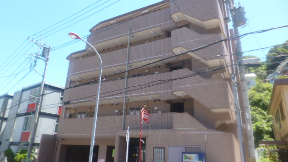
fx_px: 206
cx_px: 142
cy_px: 65
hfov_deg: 69.8
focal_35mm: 27
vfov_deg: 42.7
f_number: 2.5
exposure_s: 1/400
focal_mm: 4.3
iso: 100
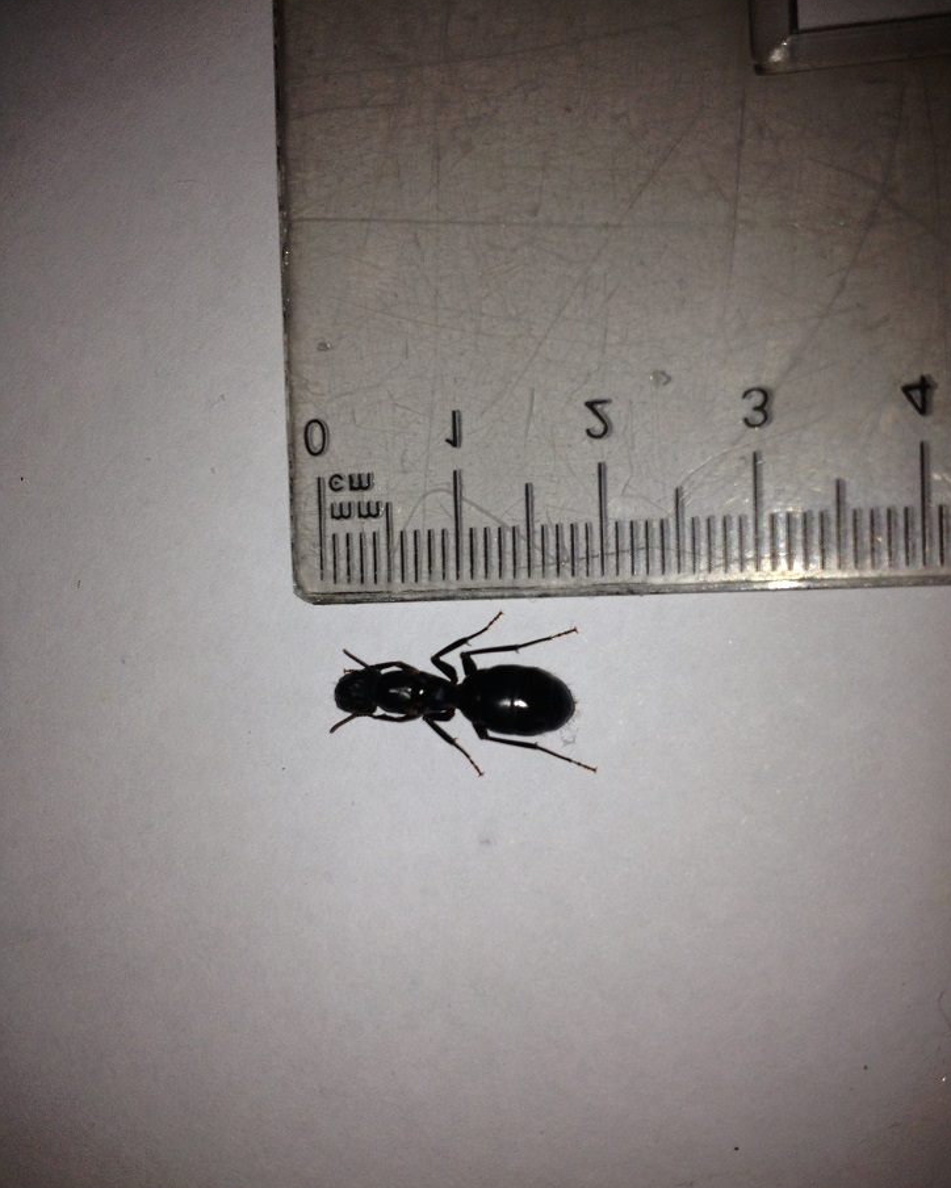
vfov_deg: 49.1
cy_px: 625
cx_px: 481
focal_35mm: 37
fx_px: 1302
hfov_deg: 40.1
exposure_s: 1/809
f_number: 2.4
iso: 50
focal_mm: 4.28
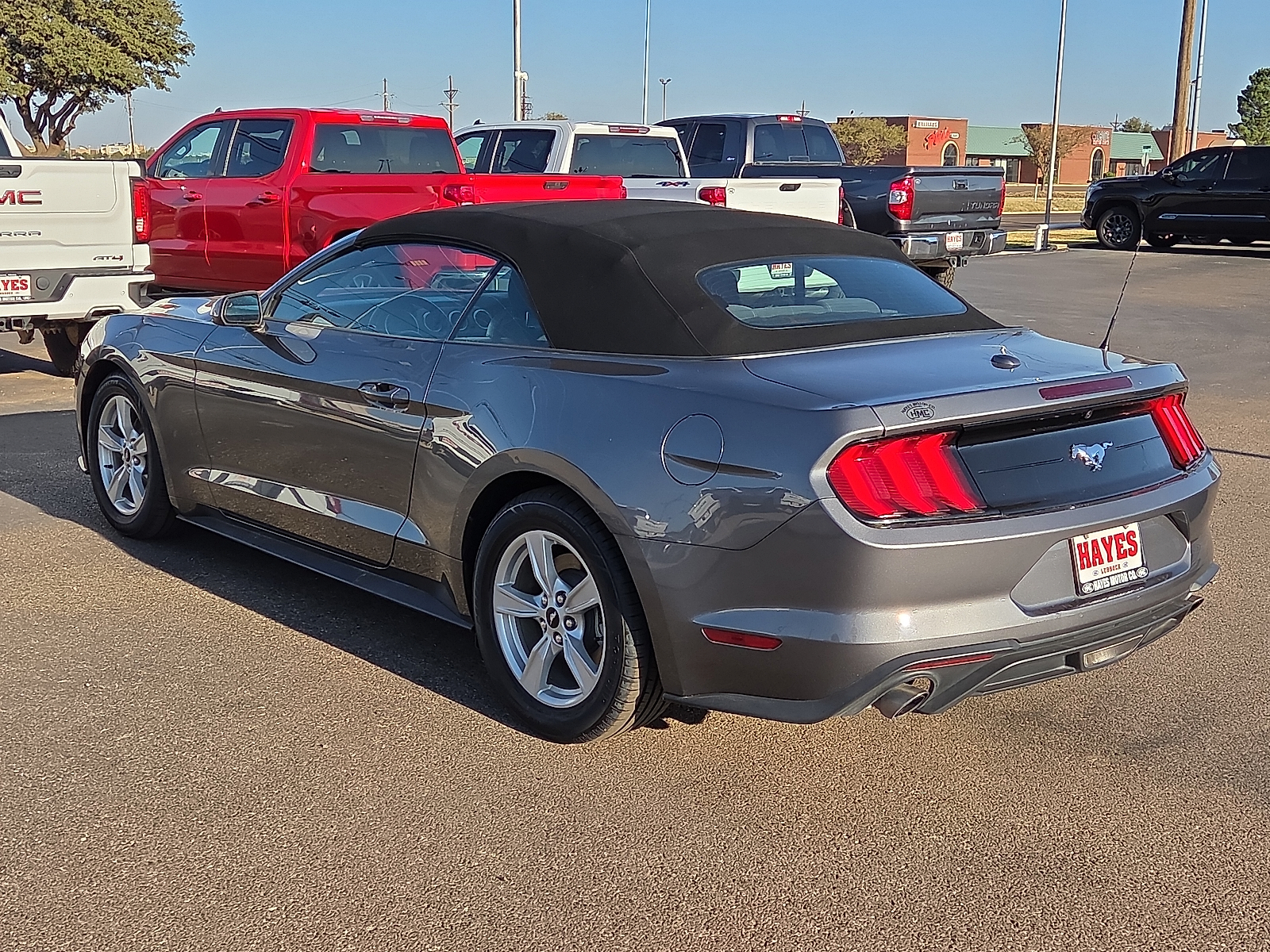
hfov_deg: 46.8
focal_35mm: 40
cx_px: 635
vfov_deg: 36.0
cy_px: 476
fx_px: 1468
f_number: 1.8
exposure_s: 1/1667
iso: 25
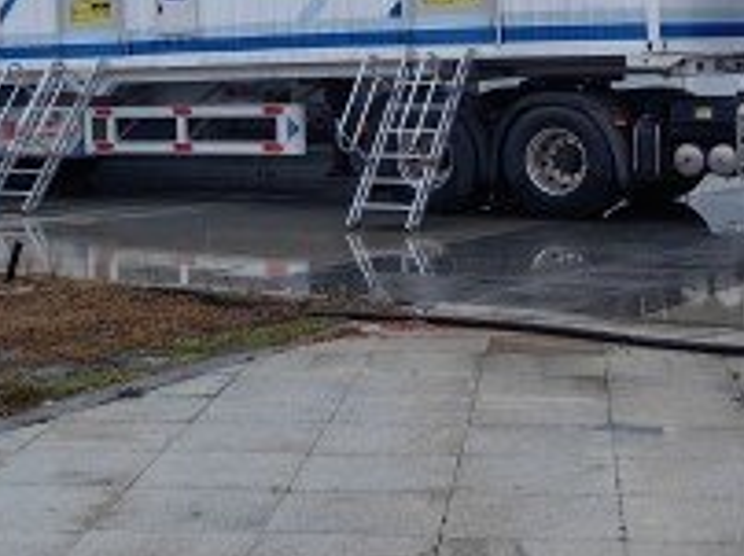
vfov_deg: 16.4
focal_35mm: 87
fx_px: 1868
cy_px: -64
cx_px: 269
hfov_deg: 22.5
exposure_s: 1/631
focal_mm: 5.75
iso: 50
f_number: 2
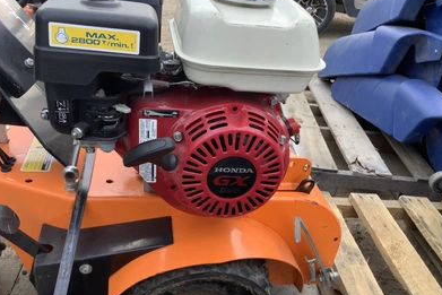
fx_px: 405
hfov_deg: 57.2
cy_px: 162
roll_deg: -8.8
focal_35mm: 33
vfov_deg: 40.0
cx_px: 219
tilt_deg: -30.6
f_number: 2.4
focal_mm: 3.3
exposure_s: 1/120
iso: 40
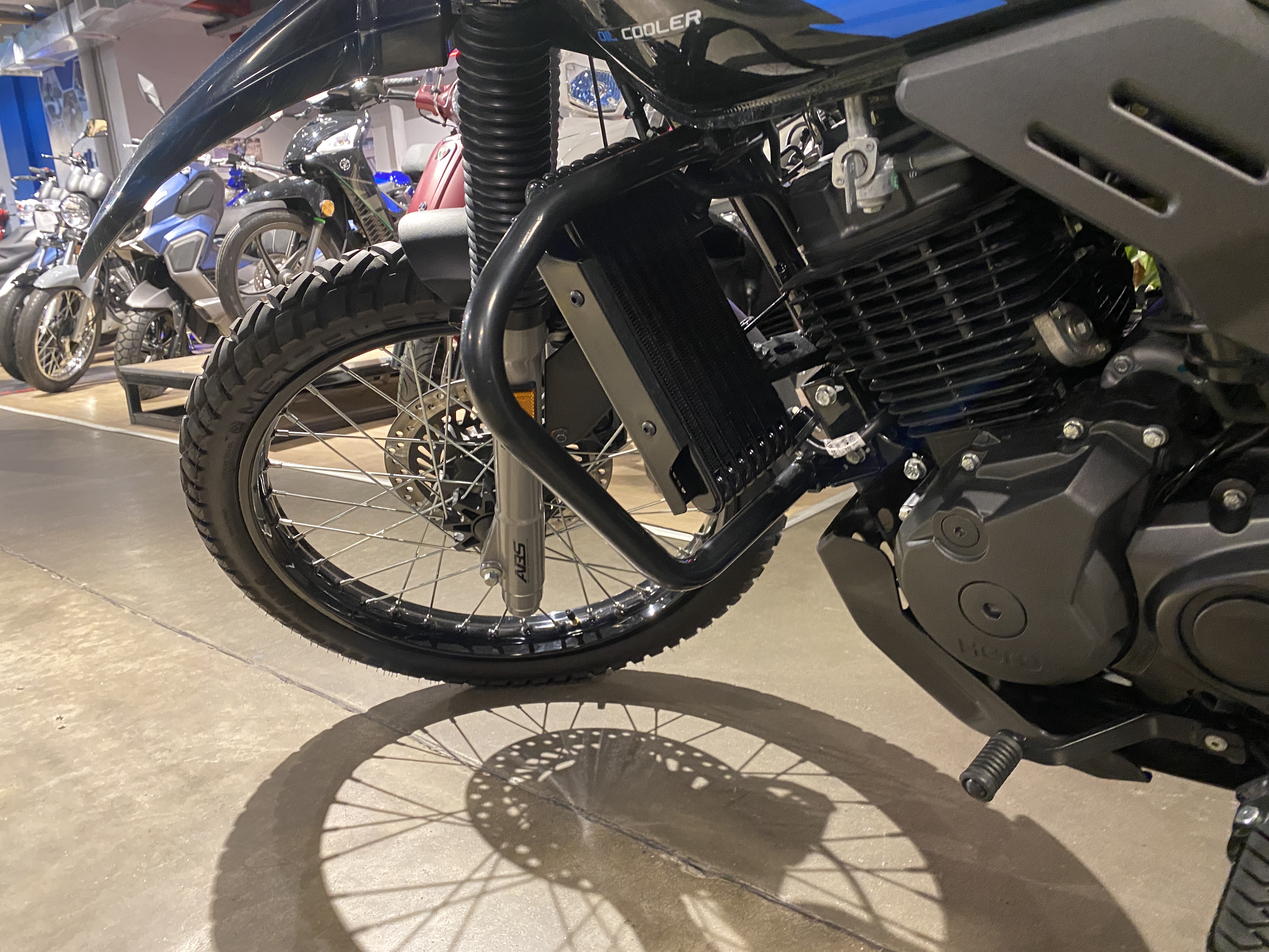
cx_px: 634
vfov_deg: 53.1
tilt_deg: -13.2
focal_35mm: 26
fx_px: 953
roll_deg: +4.6
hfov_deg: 67.3
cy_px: 476
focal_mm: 4.25
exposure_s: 1/33
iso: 400
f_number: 1.8
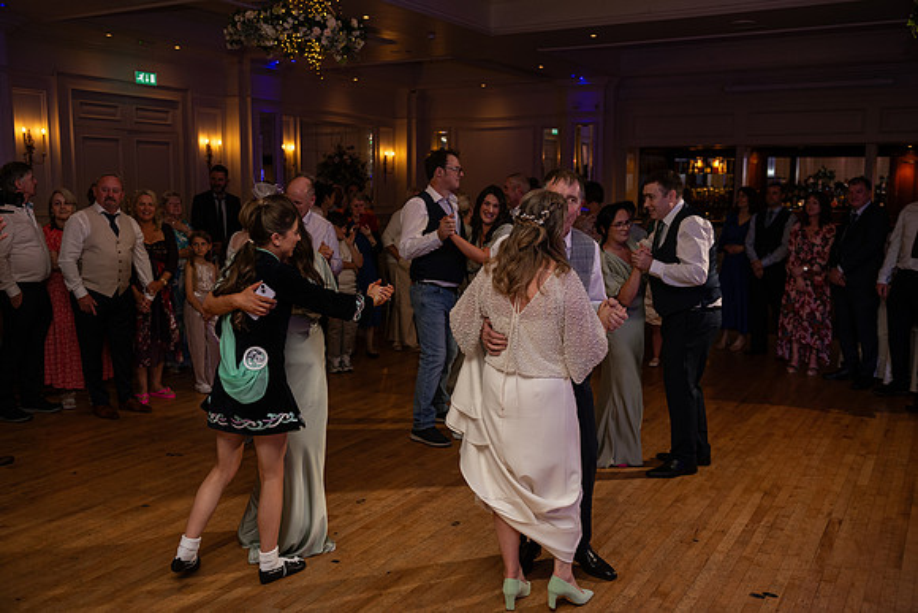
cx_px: 459
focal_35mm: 34
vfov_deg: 38.9
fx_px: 867
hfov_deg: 55.8
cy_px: 306
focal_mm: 34
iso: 500
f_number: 3.5
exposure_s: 1/160
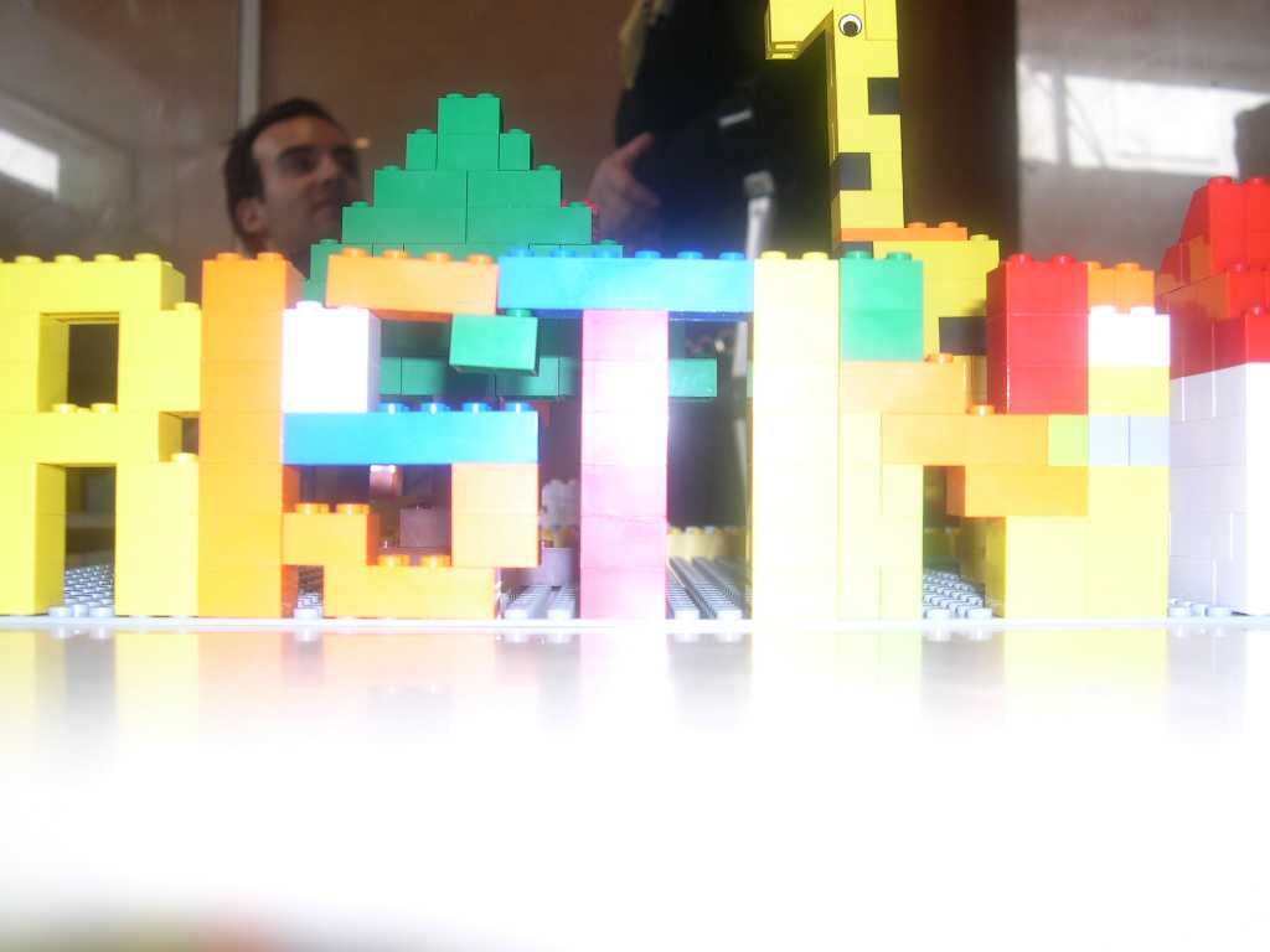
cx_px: 635
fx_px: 1394
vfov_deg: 37.7
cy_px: 476
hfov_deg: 49.0
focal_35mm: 38
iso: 100
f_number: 2.8
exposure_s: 1/60
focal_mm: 8
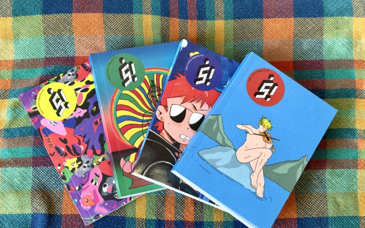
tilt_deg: -79.0
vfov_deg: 23.1
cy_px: 129
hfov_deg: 36.3
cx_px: 182
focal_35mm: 56
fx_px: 557
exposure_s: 1/60
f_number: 1.6
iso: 100
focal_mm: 5.96
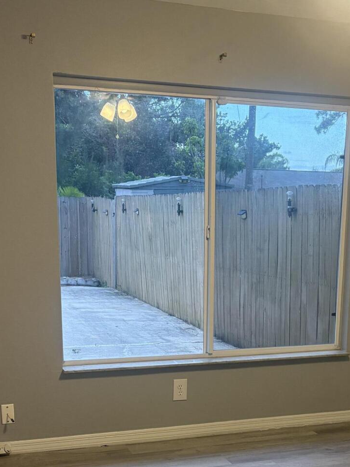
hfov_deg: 26.9
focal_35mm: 54
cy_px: 368
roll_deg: -0.9
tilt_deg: -12.5
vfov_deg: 34.5
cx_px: 223
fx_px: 728
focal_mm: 5.96
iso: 160
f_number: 1.6
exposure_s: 1/60
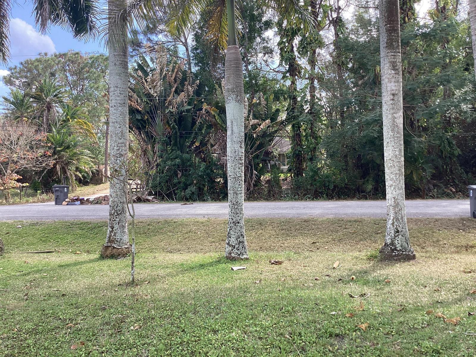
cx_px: 238
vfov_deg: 45.4
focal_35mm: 31
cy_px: 178
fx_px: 426
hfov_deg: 58.4
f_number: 2.4
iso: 25
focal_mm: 3.3
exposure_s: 1/166
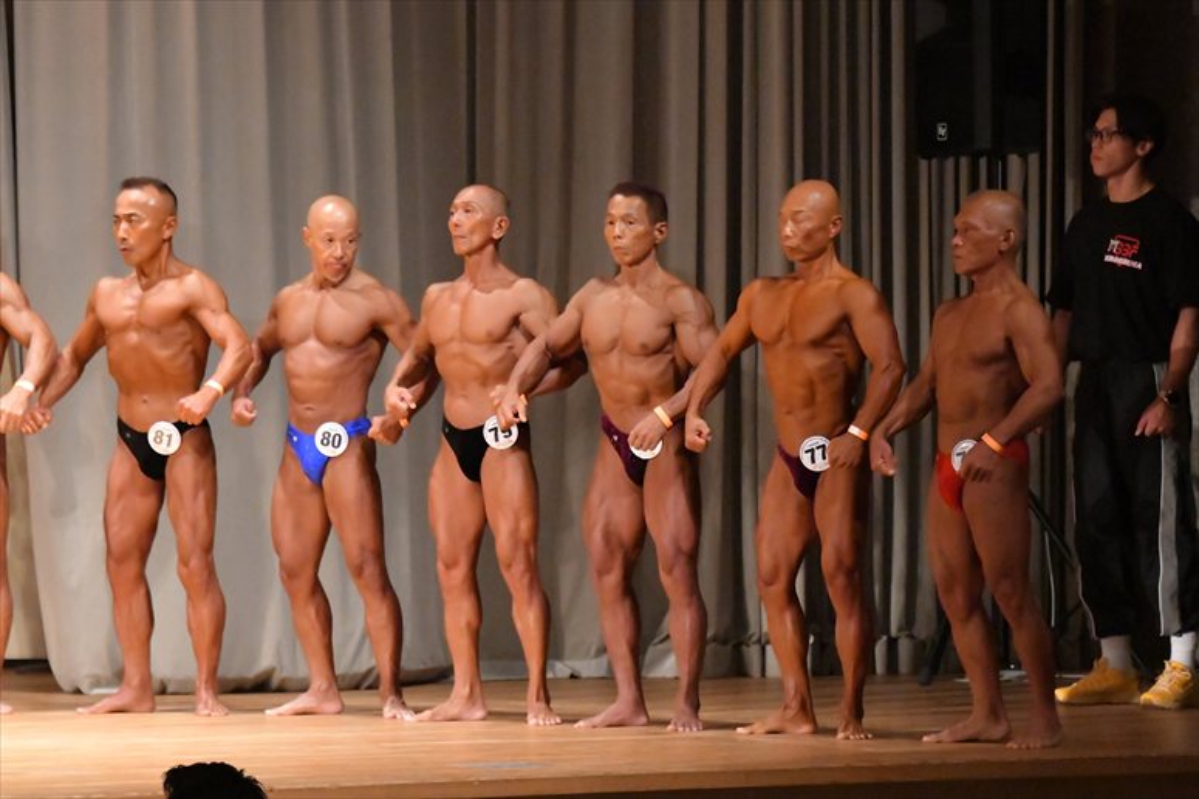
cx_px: 600
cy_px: 400
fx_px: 8489
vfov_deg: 5.4
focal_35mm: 255
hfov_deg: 8.1
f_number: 5.6
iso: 16000
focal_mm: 170
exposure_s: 1/400
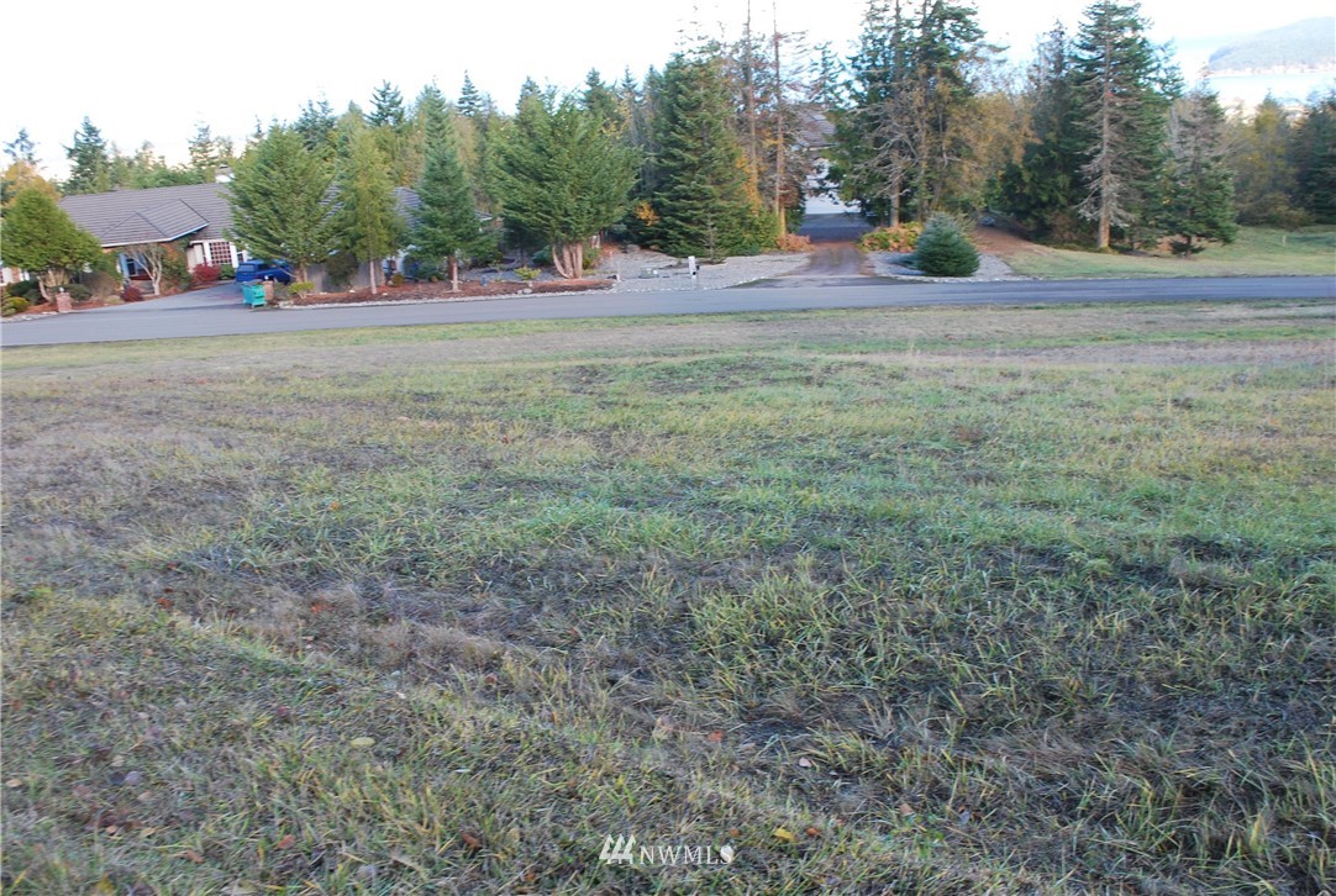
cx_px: 668
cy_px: 448
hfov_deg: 53.0
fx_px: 1339
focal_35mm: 36
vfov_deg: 37.0
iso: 200
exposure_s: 1/60
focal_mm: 24
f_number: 7.1
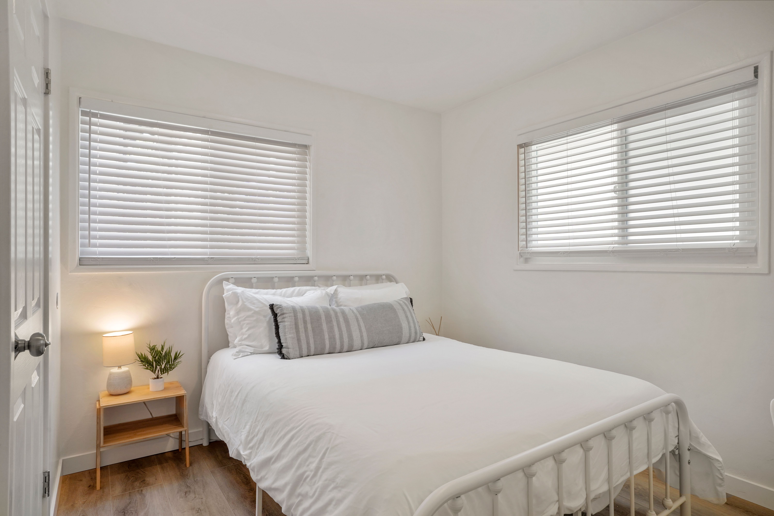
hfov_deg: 84.0
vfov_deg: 61.9
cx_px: 387
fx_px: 430
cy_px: 258
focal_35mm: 20
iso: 800
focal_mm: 20
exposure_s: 1/20
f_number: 11
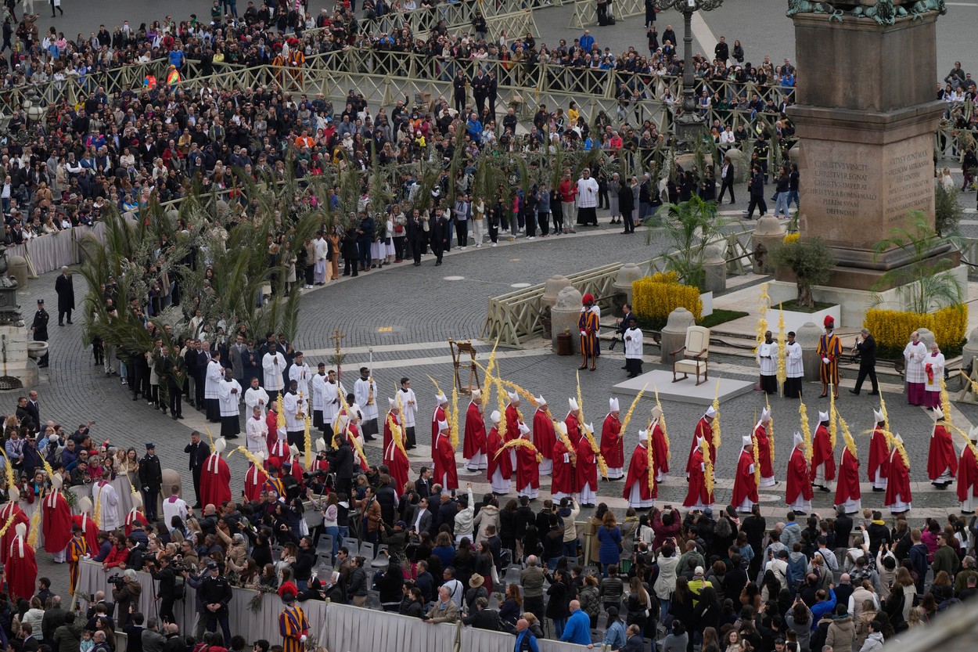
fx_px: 3803
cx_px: 489
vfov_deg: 9.8
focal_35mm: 140
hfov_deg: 14.7
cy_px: 326
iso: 320
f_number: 8
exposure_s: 1/500
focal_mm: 140
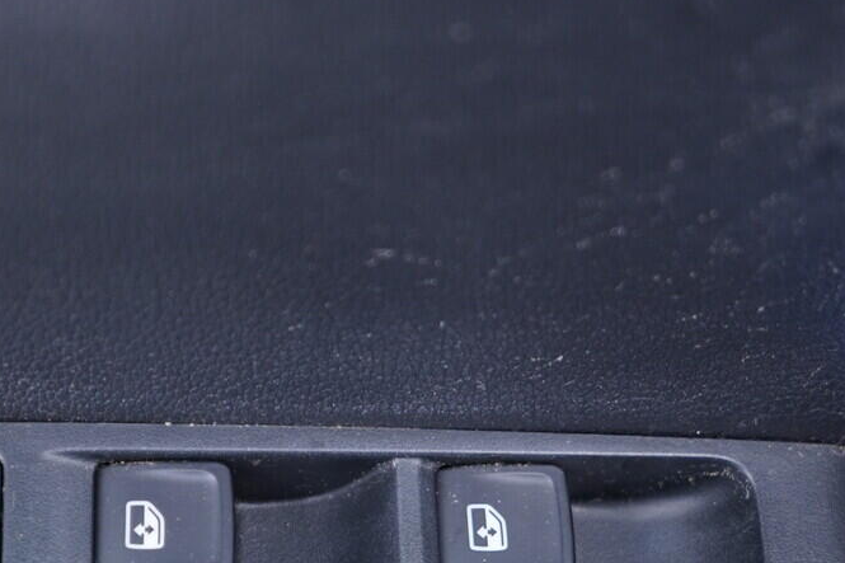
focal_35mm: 78
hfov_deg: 25.9
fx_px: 1830
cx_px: 319
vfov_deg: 17.3
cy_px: 492
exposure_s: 1/40
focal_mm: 24
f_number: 2.8
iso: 320
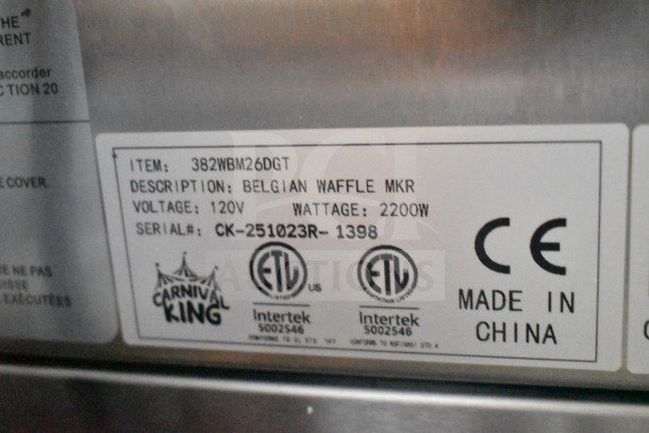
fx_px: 865
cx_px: 324
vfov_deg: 28.1
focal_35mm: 48
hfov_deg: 41.1
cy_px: 216
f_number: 4.5
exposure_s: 1/40
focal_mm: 32
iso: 25600
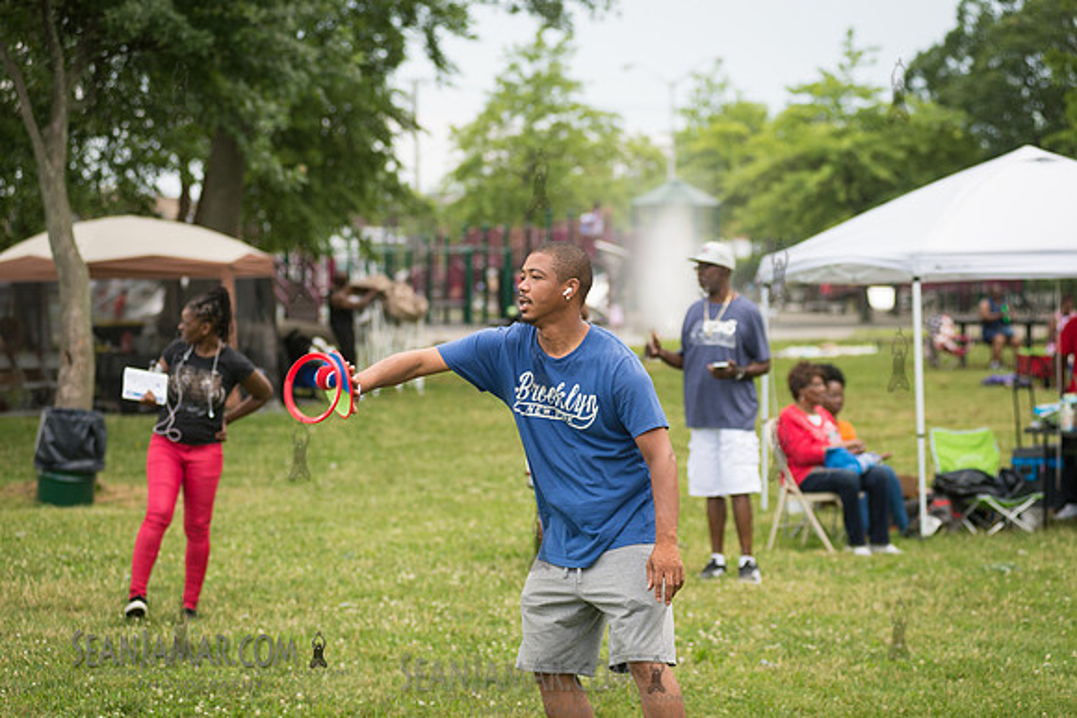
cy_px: 359
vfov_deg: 14.9
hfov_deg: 22.1
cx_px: 538
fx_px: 2753
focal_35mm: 92
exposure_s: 1/320
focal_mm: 92
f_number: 4
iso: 400
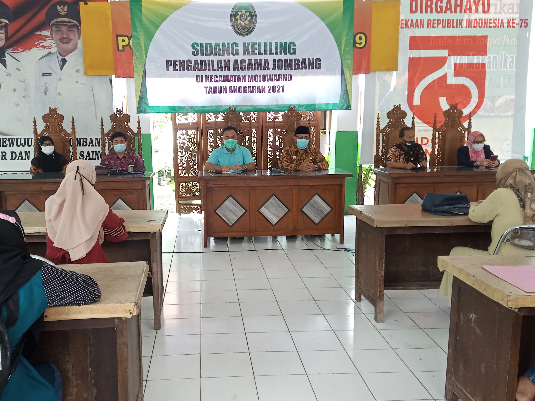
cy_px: 212
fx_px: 525
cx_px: 234
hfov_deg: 53.8
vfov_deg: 41.8
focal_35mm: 34
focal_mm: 3.73
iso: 113
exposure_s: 1/50
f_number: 2.2
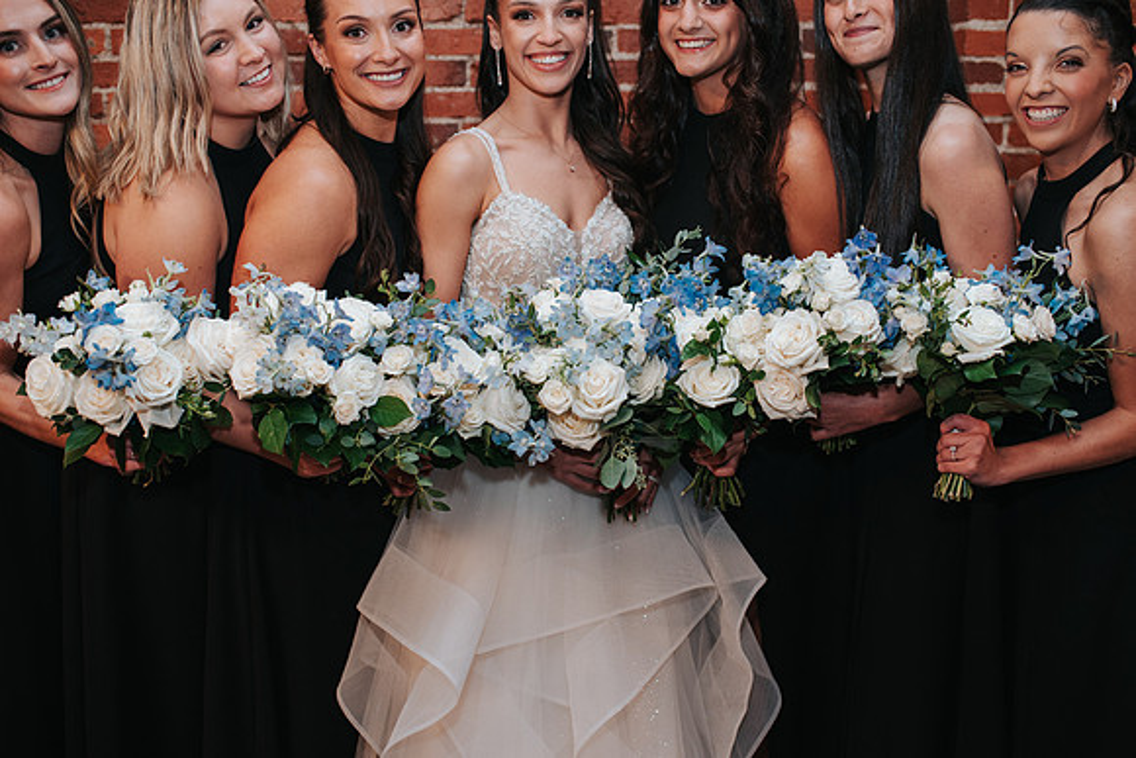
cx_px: 571
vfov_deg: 36.2
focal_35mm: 37
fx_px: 1160
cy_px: 396
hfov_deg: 52.2
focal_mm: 35
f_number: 2.8
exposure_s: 1/125
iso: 800
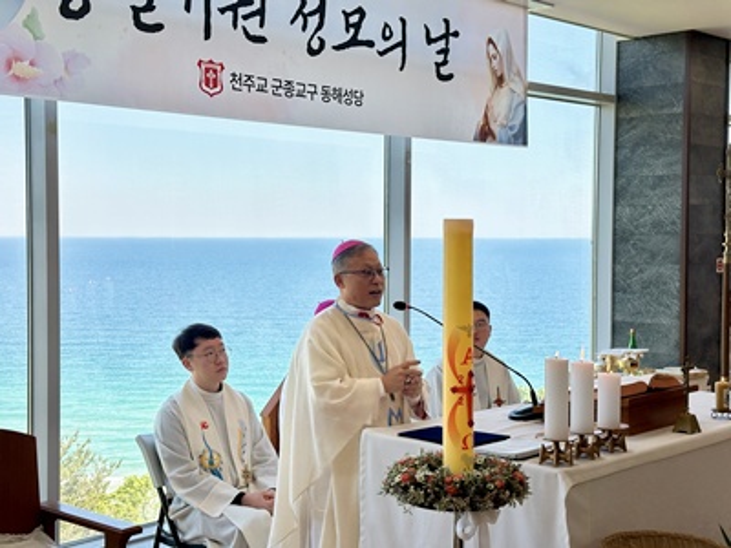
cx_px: 366
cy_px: 274
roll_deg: +0.0
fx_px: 1014
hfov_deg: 39.7
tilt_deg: -2.5
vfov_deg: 30.3
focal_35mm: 48
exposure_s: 1/1475
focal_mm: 6.86
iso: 64
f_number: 1.78
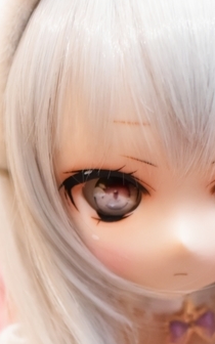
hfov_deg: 6.9
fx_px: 1789
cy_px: 359
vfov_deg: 10.9
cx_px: 12
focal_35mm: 191
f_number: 2.8
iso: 800
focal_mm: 35
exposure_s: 1/60
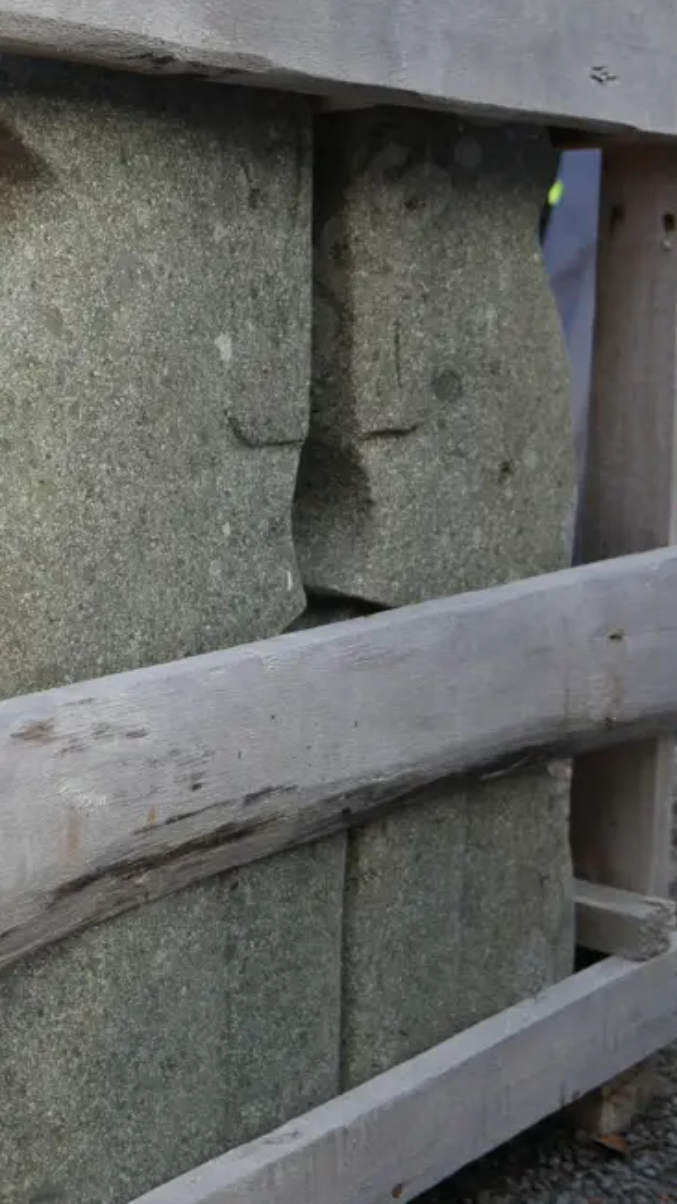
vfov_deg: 42.9
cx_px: 129
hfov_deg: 24.5
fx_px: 1532
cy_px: 555
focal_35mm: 48
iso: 200
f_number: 4
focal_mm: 14
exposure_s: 1/160
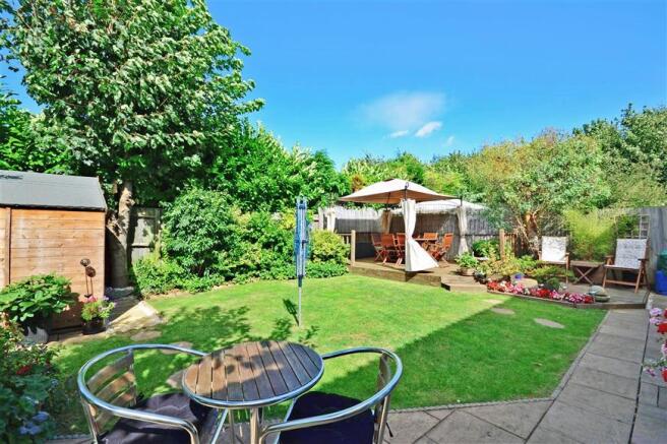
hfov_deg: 100.4
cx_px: 334
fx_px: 278
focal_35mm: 15
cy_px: 222
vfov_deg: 77.3
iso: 200
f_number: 11
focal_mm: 10
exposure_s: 1/80
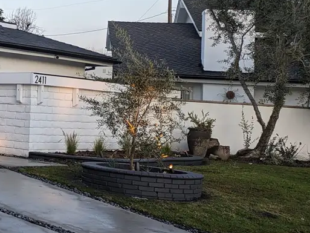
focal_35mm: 78
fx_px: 699
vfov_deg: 18.7
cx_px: -131
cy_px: 50
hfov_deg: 21.6
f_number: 1.89
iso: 88
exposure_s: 1/120
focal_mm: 5.43
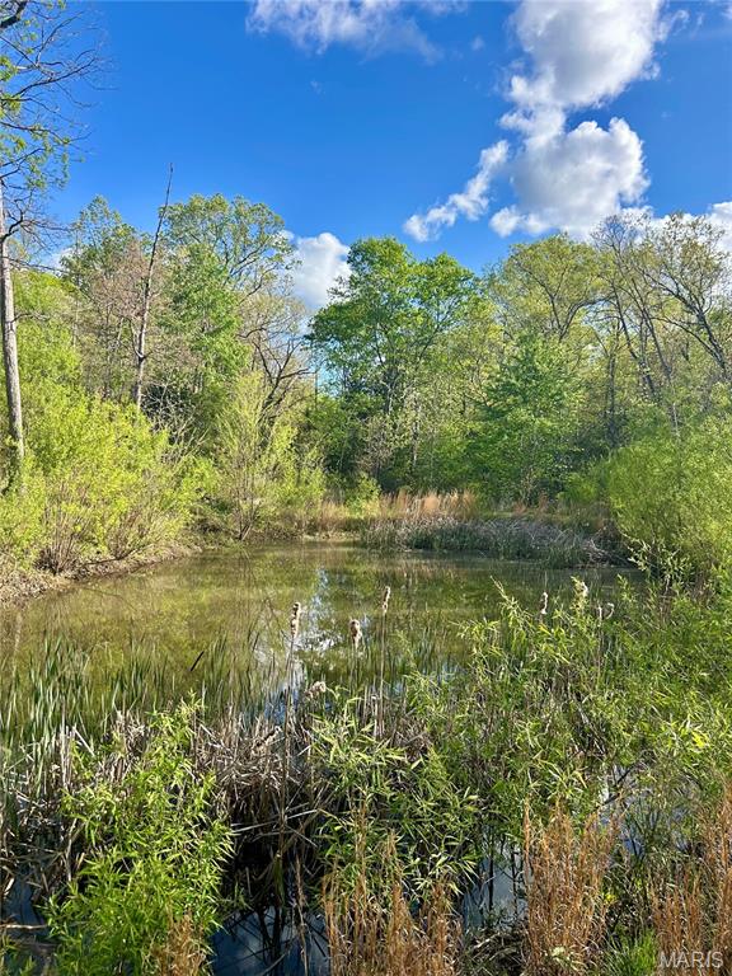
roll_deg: -2.5
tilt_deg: -2.9
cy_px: 488
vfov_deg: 67.3
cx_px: 366
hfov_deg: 53.1
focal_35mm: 26
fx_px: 733
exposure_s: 1/1972
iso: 50
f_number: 1.5
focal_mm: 5.7
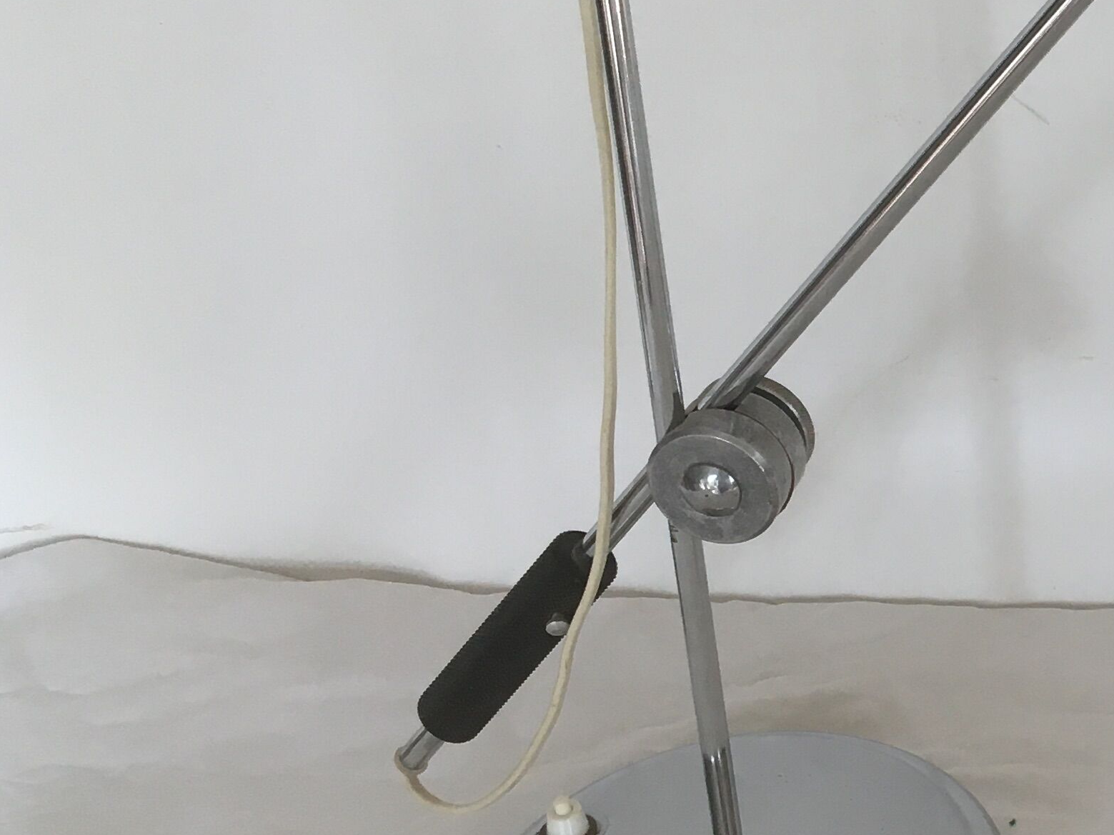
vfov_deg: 19.6
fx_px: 2413
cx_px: 1325
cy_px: 356
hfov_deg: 23.8
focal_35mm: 75
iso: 25
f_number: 2.2
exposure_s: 1/33
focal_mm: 4.15
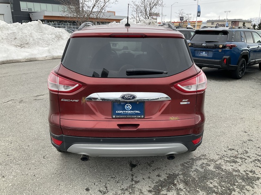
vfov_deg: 48.2
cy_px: 98
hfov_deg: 61.7
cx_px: 130
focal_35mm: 29
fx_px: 219
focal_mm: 3
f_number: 1.8
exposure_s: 1/412
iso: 25
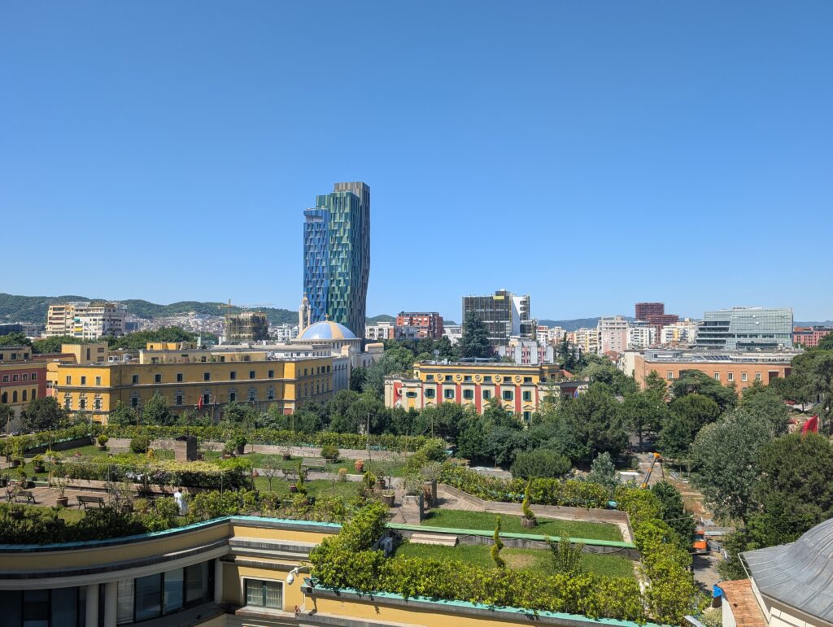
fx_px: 578
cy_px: 314
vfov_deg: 56.9
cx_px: 416
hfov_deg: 71.5
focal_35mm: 24
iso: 20
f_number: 1.68
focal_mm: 6.9
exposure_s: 1/882
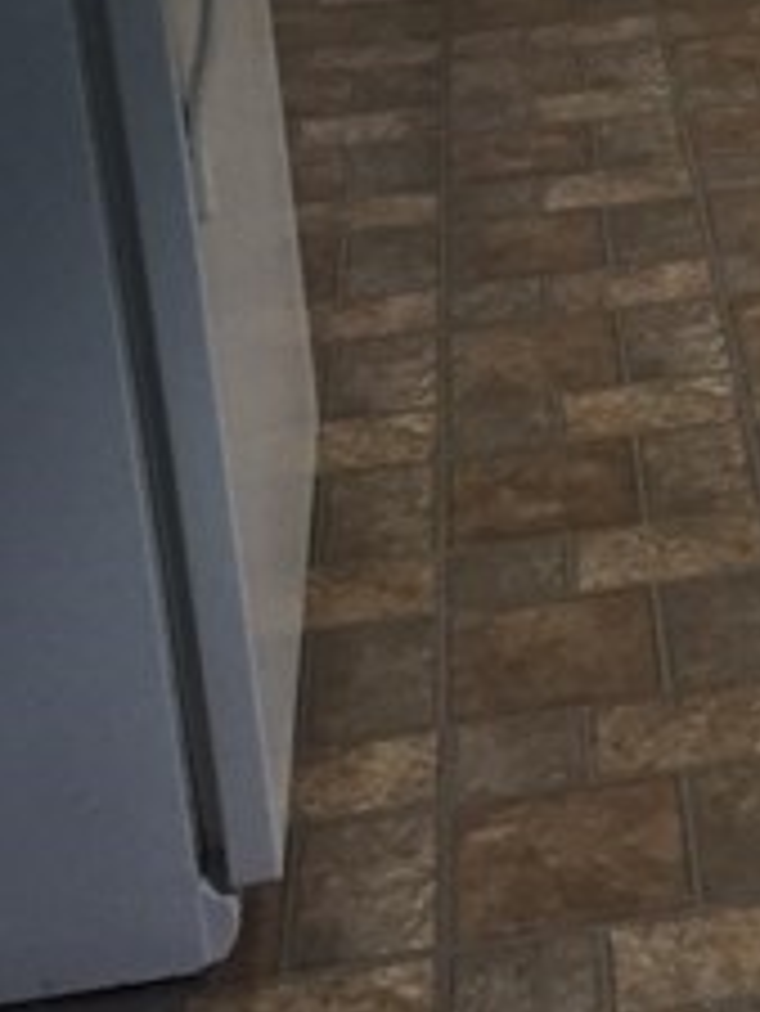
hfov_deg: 14.2
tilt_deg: -18.5
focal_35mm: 99
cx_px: 1070
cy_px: -85
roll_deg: +1.5
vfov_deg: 19.1
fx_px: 2895
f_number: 2.2
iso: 160
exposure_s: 1/30
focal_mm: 4.15
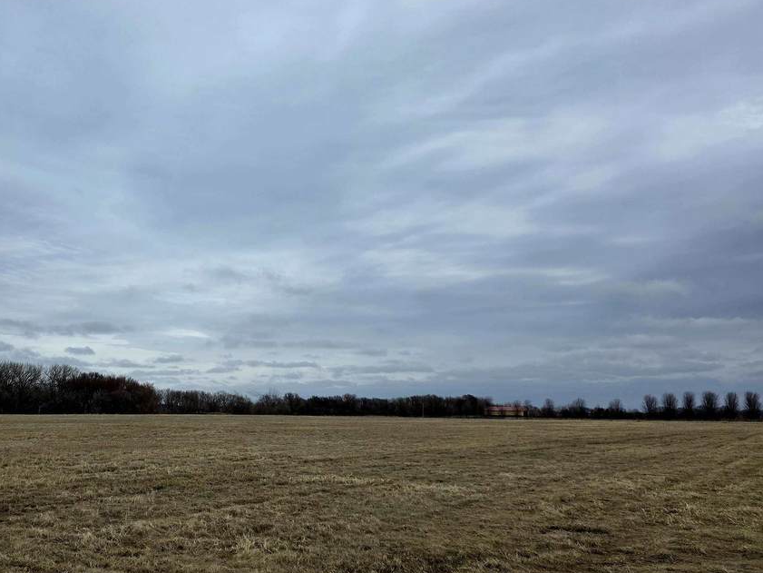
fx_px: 772
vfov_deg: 40.5
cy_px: 351
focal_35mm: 35
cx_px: 199
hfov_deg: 50.6
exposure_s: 1/10000
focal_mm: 6.3
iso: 64
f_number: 1.7
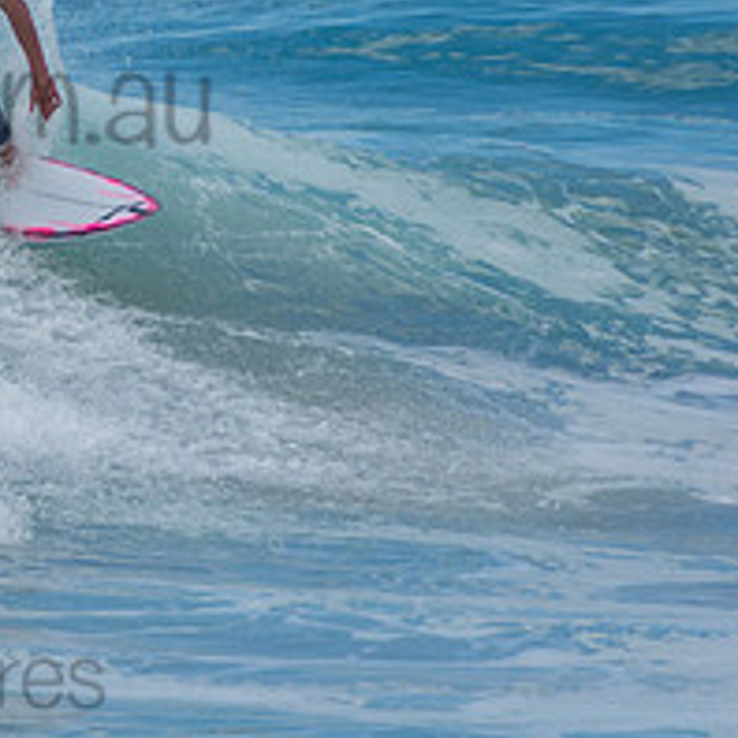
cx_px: -183
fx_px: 35964
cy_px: 58
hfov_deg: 1.2
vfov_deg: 1.2
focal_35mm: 1491
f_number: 5.6
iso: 180
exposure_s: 1/1250
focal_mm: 400
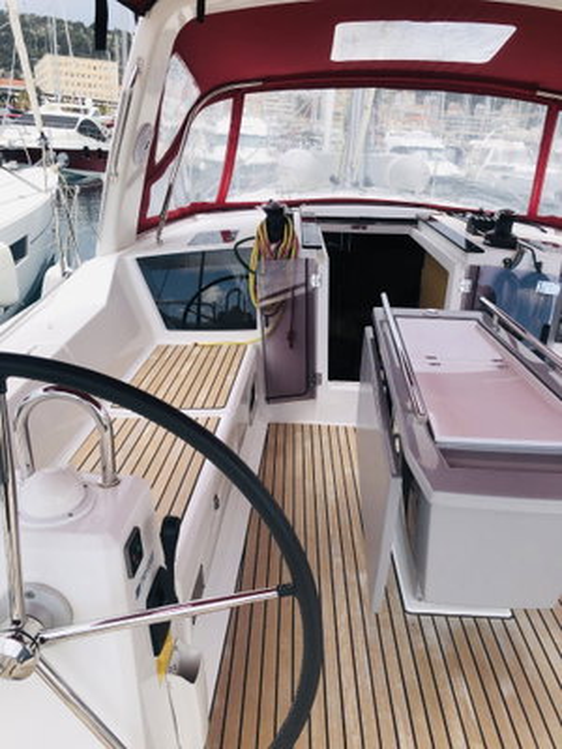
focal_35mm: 28
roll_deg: -3.5
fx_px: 606
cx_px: 281
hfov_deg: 49.7
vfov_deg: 63.4
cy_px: 374
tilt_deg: -19.5
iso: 20
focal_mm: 3.99
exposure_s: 1/540
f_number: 1.8
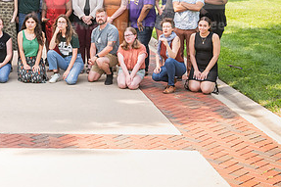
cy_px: 46
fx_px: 710
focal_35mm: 91
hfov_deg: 21.7
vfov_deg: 14.9
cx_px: 12
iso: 800
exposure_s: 1/320
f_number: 8
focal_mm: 45
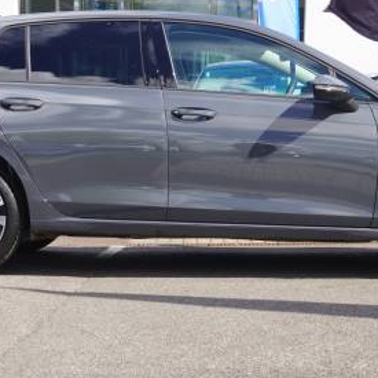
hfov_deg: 19.5
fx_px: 1100
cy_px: 132
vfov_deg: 19.5
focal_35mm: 89
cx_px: 227
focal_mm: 30
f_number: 6.3
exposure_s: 1/80
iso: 100
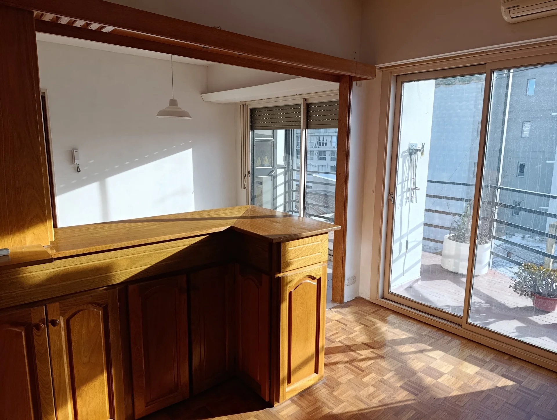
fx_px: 371
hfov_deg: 73.8
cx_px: 278
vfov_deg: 59.0
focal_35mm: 23
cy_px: 210
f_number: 1.65
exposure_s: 1/100
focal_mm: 6.11
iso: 66
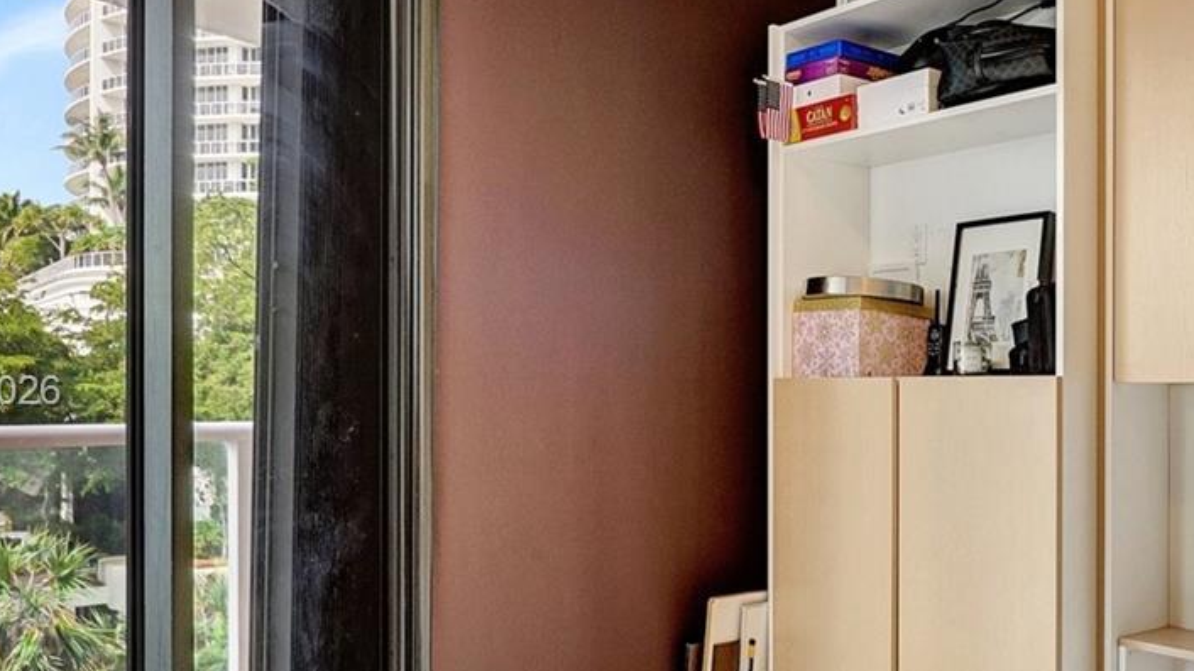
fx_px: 1241
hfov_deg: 49.5
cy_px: 395
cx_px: 888
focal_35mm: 39
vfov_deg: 30.2
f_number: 13
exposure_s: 1/13
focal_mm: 16.5
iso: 640
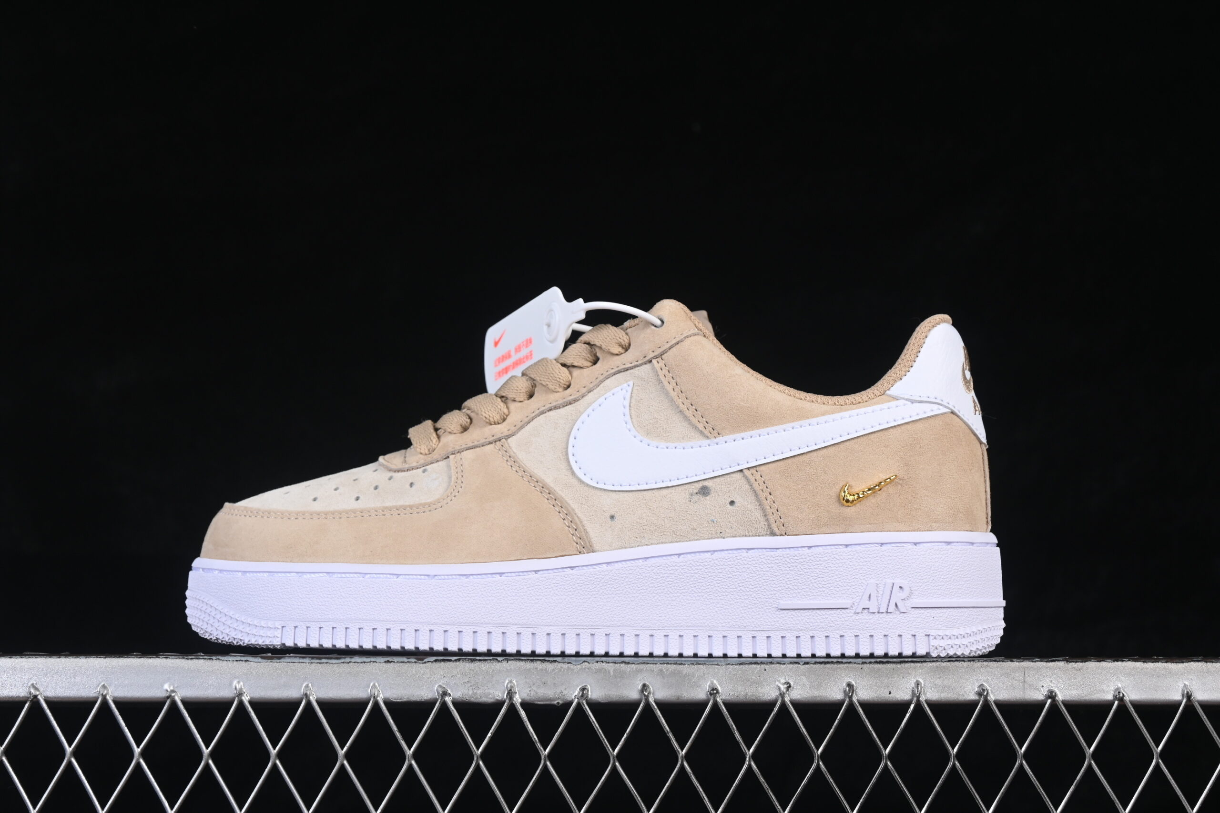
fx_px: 2542
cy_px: 406
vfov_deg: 18.2
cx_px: 610
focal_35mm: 75
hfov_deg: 27.0
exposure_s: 1/80
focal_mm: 50
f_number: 8
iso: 160
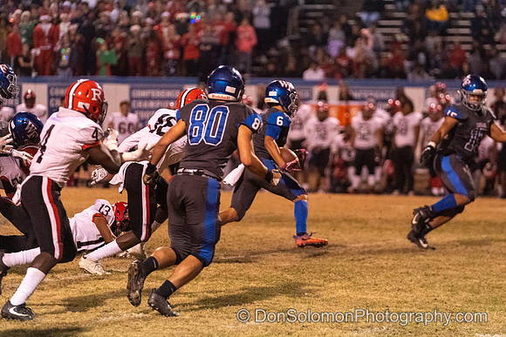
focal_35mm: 215
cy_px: 135
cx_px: 253
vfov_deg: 6.4
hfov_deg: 9.6
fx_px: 3019
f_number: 2.8
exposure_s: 1/640
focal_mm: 179
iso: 8000
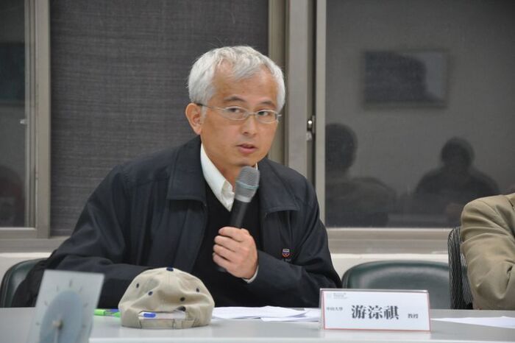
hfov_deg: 13.0
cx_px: 258
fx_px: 2252
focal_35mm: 158
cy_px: 172
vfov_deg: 8.7
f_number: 5.6
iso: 900
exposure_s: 1/30
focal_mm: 105
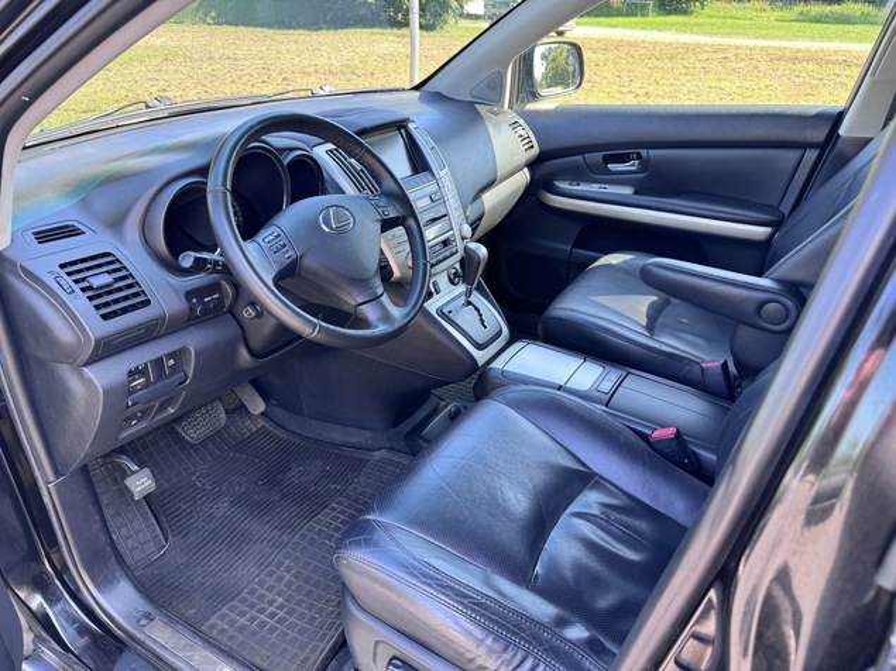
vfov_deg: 56.8
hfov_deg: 71.6
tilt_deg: -29.0
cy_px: 336
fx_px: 621
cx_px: 448
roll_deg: -0.9
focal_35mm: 24
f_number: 1.78
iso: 64
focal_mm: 6.76
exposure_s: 1/121
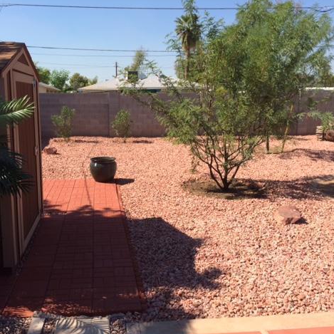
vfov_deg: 47.2
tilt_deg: -11.1
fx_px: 382
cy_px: 169
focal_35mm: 35
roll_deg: -0.2
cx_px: 136
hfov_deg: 47.0
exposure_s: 1/1642
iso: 32
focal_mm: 4.15
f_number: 2.2
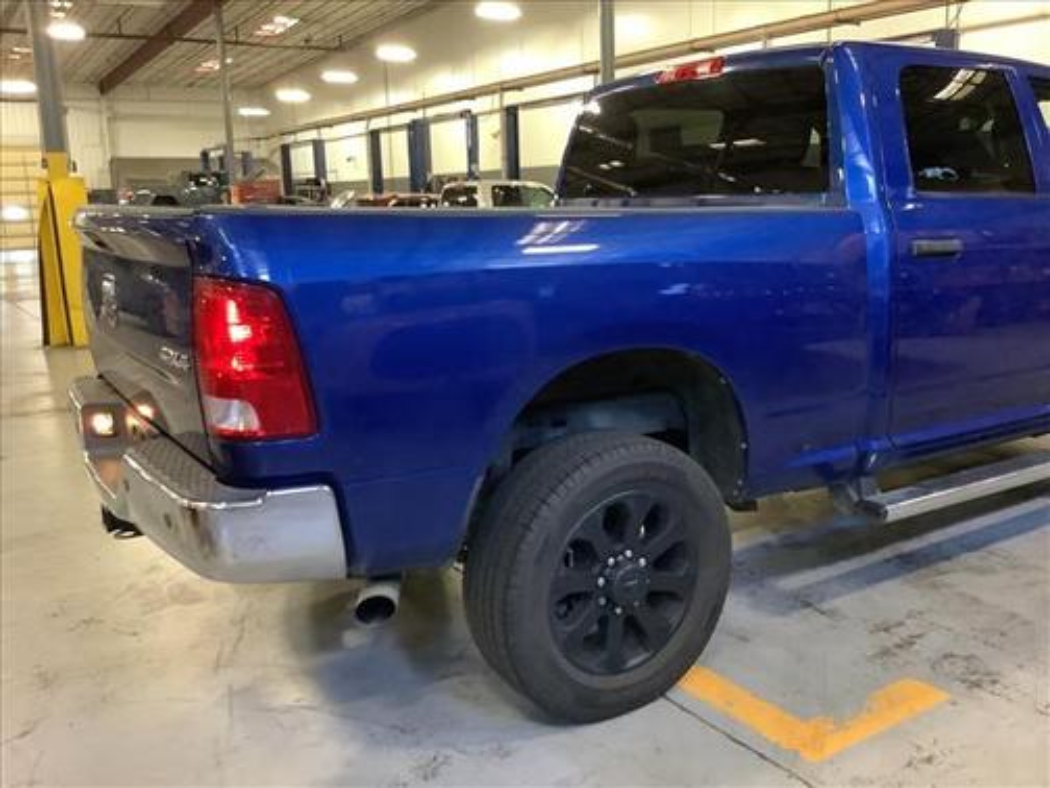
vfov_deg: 45.4
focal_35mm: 31
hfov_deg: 58.4
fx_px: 940
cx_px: 525
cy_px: 394
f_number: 2.4
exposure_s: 1/30
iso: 500
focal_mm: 3.3
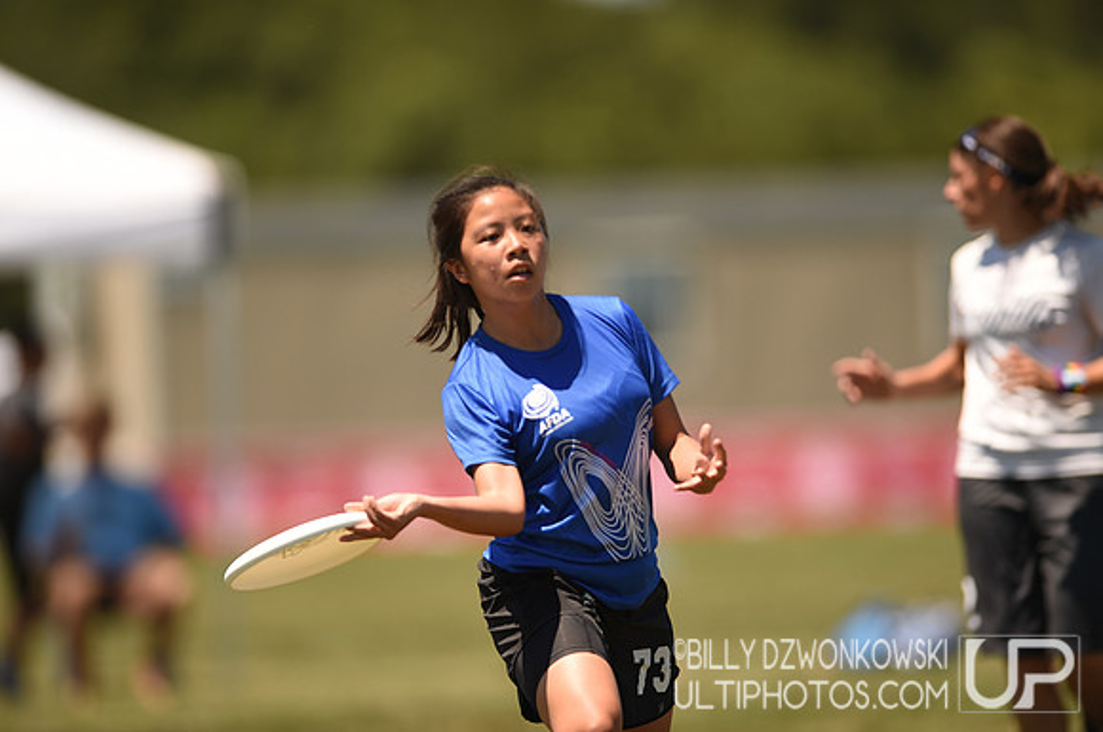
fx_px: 12238
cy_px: 366
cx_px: 552
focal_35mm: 400
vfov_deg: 3.4
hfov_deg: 5.2
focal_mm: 400
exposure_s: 1/1600
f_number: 2.8
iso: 100
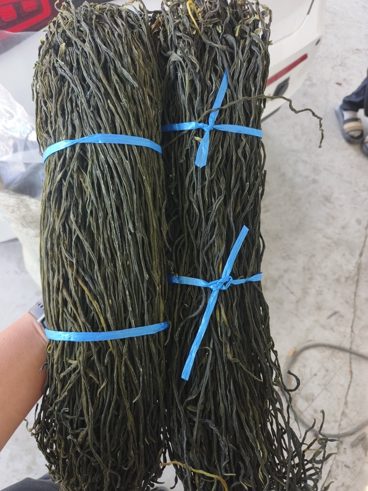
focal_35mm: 23
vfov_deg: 73.9
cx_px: 184
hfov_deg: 58.9
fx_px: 326
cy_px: 246
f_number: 1.75
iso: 939
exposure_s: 1/500
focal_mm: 5.5
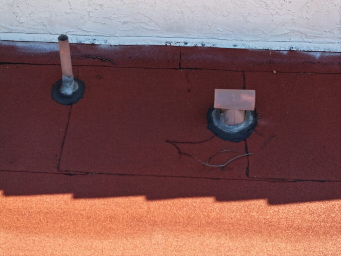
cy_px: 128
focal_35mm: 70
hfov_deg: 27.8
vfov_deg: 21.0
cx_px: 170
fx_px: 690
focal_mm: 19.35
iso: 110
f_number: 2.8
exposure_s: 1/240
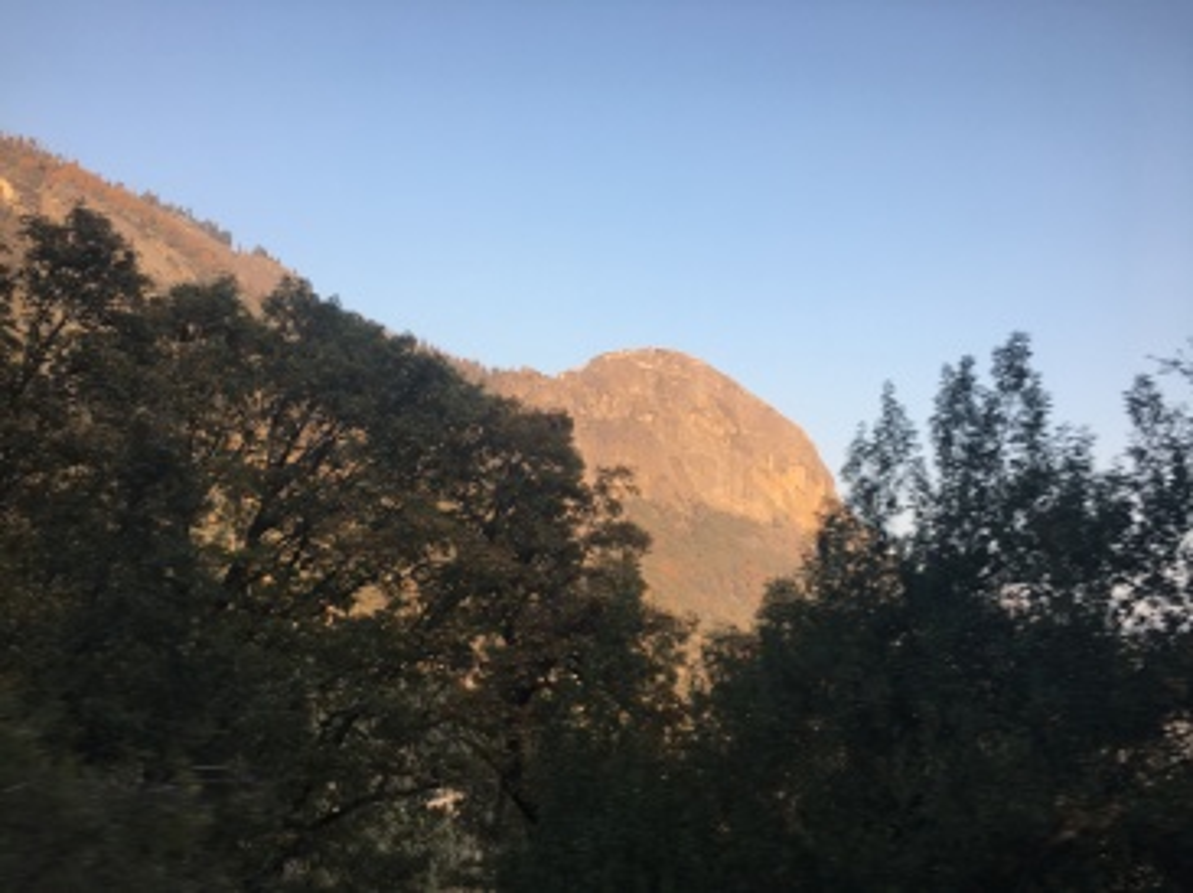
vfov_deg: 48.2
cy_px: 446
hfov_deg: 61.7
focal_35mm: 29
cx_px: 596
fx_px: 999
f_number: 2.2
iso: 25
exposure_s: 1/174
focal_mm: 4.15
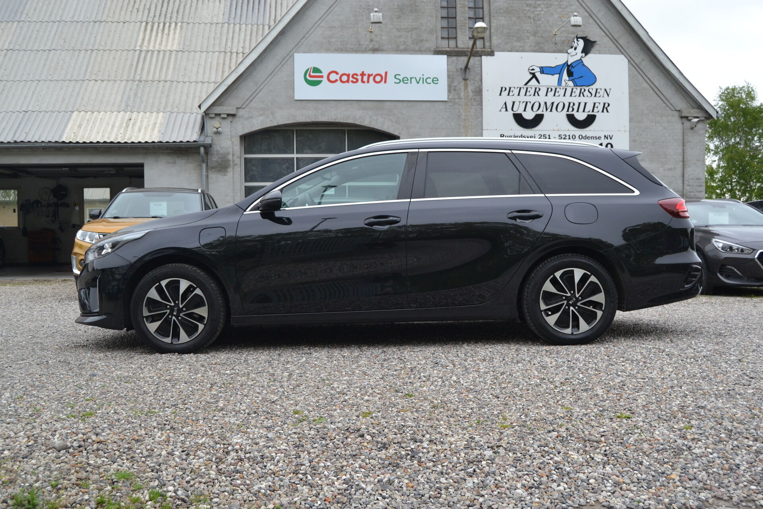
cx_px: 382
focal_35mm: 33
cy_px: 254
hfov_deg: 57.2
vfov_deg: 40.0
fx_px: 699
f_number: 5.6
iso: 360
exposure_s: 1/125
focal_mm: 22
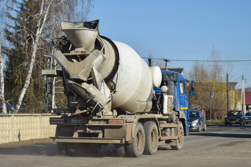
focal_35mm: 75
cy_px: 84
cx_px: 126
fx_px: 523
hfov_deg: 27.0
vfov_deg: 18.2
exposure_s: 1/800
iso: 100
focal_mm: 50
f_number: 6.3
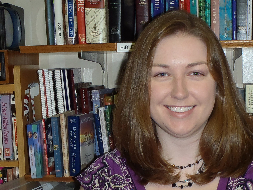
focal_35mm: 74
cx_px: 181
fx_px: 541
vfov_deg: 19.8
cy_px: 140
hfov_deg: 26.1
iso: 100
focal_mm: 5
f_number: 3.9
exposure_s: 1/30
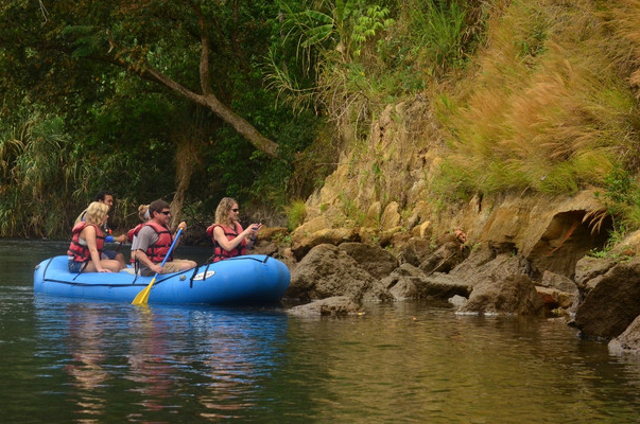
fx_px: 1722
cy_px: 202
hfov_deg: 21.1
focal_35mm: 97
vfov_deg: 14.1
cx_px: 333
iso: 1000
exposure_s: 1/640
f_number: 11
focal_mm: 60
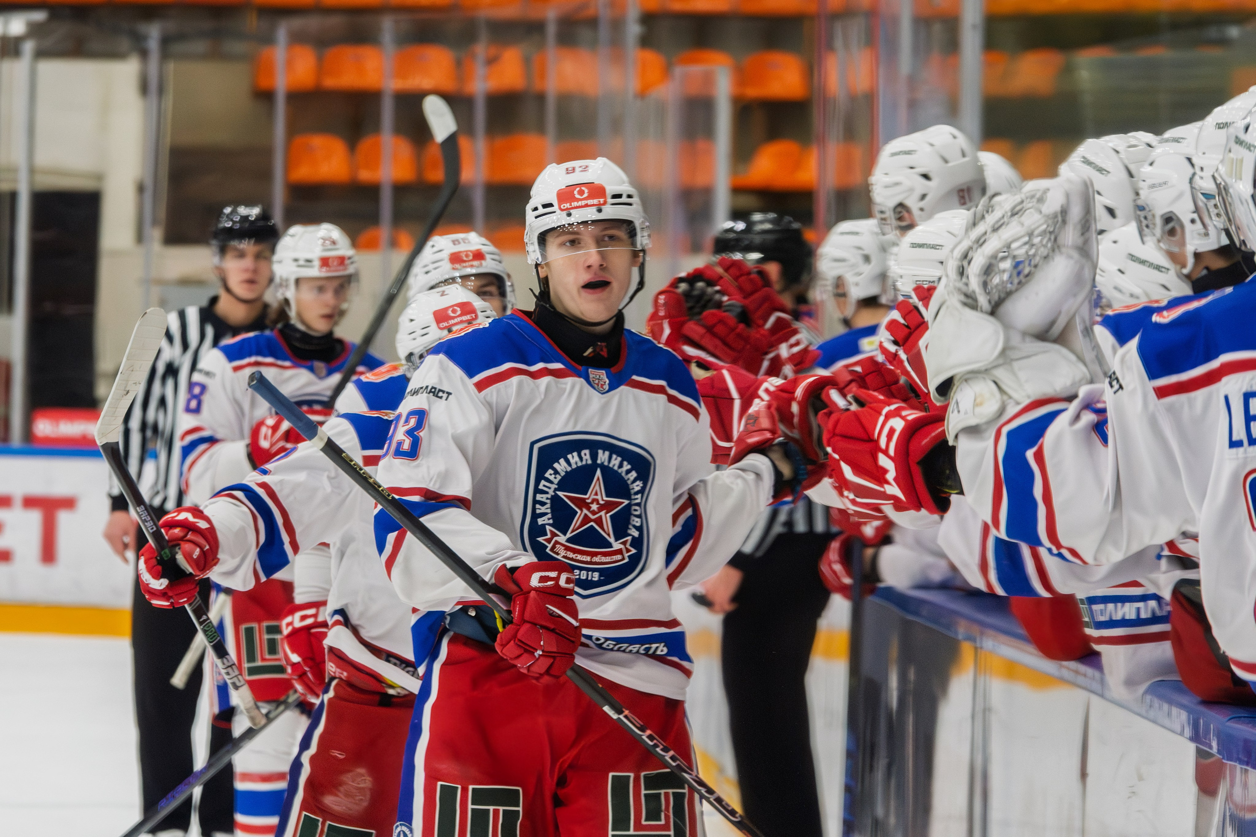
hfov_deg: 7.2
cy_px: 383
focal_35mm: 285
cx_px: 574
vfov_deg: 4.8
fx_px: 9938
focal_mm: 175
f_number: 5.6
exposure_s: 1/1000
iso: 4000
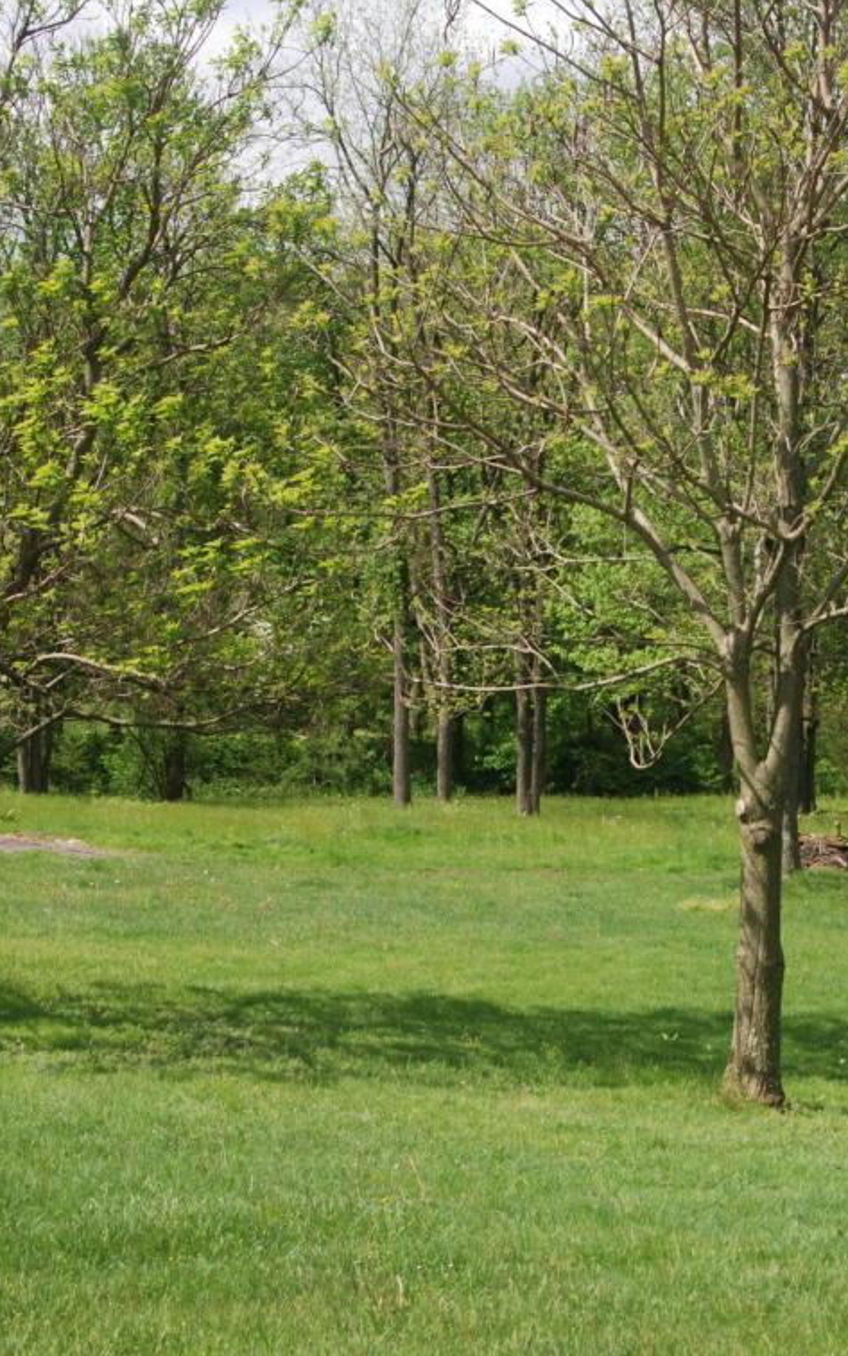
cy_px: 682
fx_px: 2402
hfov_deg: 19.8
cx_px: 679
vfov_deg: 31.5
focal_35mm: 65
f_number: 7.1
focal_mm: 28
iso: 100
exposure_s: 1/200
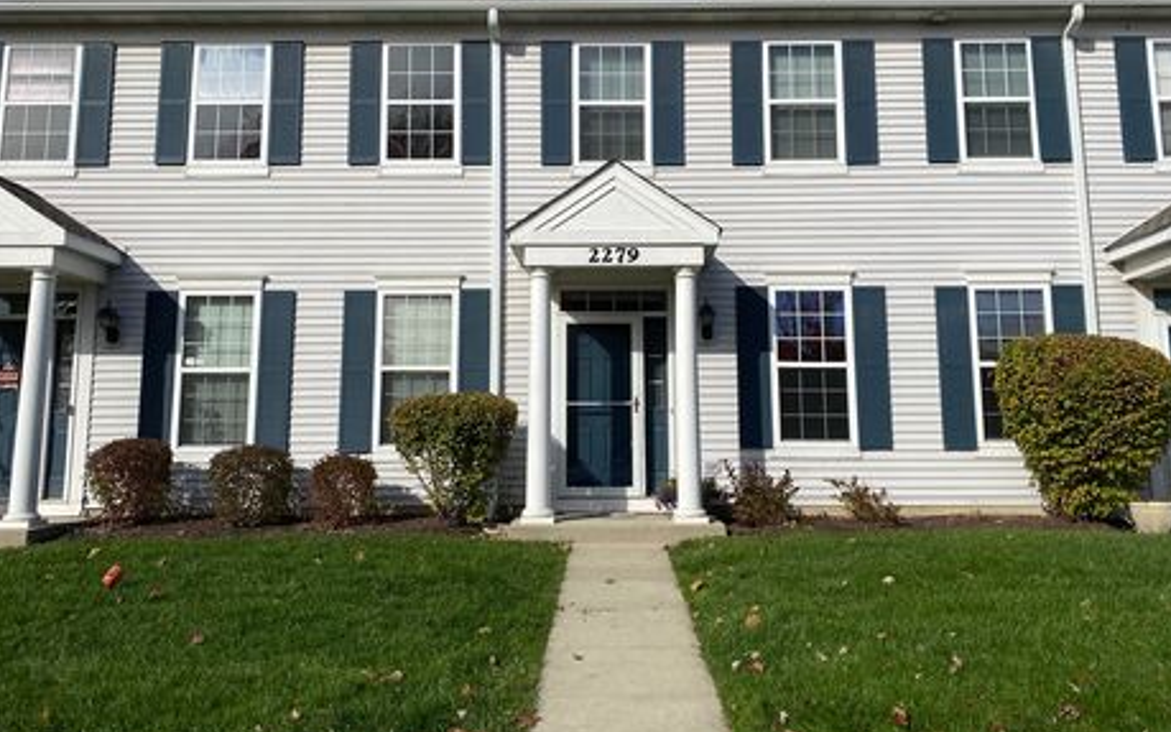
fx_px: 958
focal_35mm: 30
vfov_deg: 41.7
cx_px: 594
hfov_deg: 62.9
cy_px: 305
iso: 32
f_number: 1.8
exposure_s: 1/6757
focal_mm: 4.25
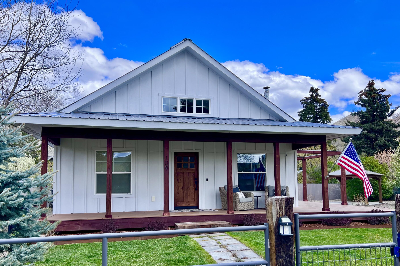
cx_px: 197
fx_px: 322
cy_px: 160
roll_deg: +0.7
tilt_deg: +3.3
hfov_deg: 63.7
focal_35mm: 29
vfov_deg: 44.7
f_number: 1.5
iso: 50
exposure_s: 1/2513
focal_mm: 5.7
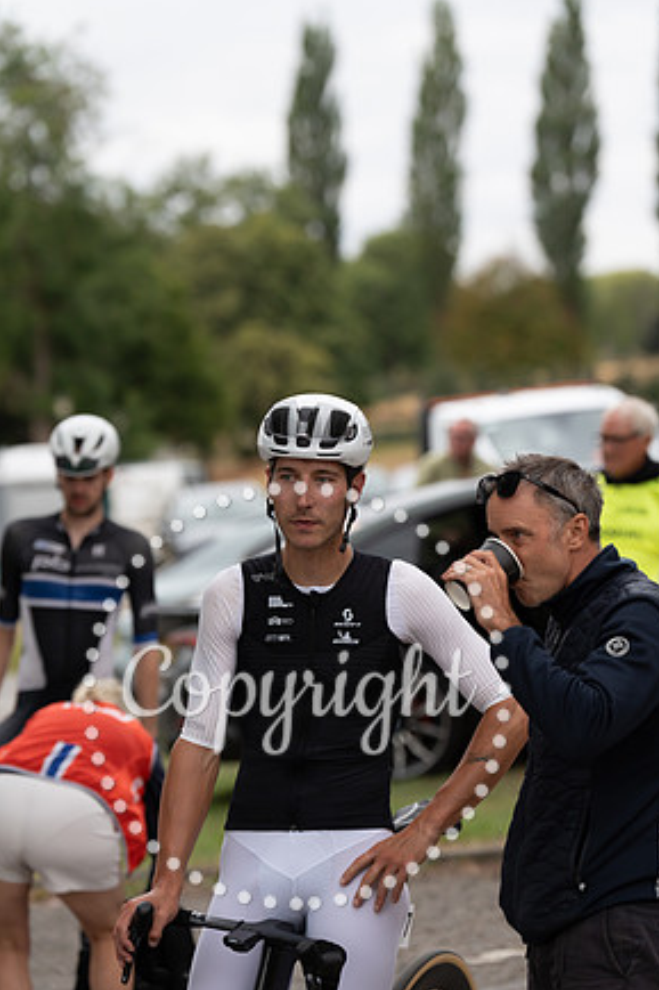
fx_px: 3765
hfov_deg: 10.0
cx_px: 340
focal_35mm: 137
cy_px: 502
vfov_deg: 15.0
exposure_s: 1/1000
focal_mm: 132
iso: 1250
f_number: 3.5
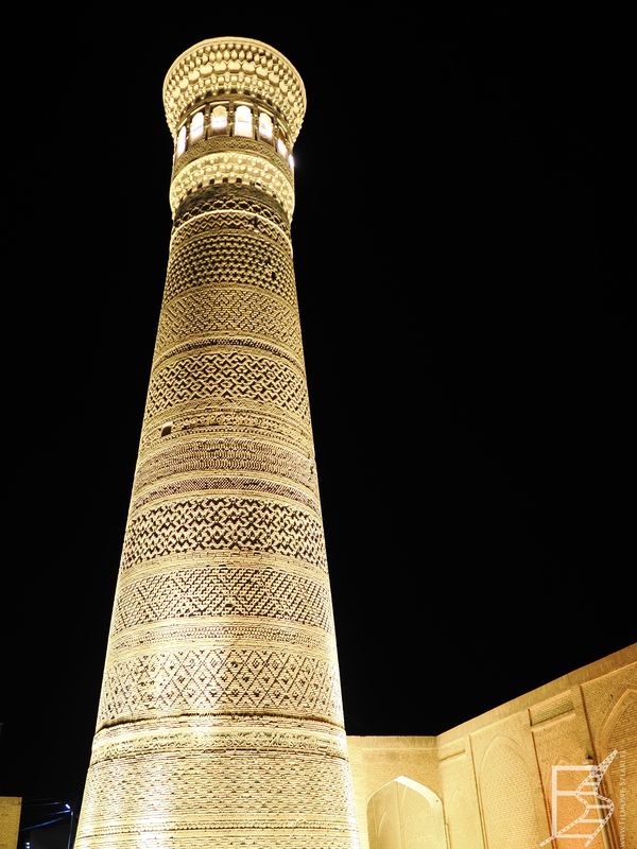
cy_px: 424
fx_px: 785
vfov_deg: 56.8
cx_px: 318
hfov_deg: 44.2
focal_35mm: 32
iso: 400
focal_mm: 16
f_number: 1.4
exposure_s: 1/50
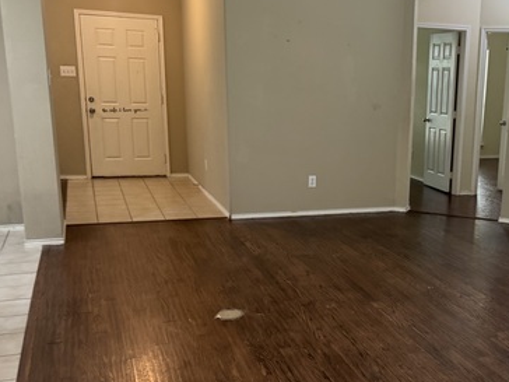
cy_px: 245
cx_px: 391
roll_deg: -1.2
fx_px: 647
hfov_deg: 41.5
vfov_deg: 32.7
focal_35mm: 44
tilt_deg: -17.9
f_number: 1.78
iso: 200
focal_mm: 6.76
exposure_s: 1/42
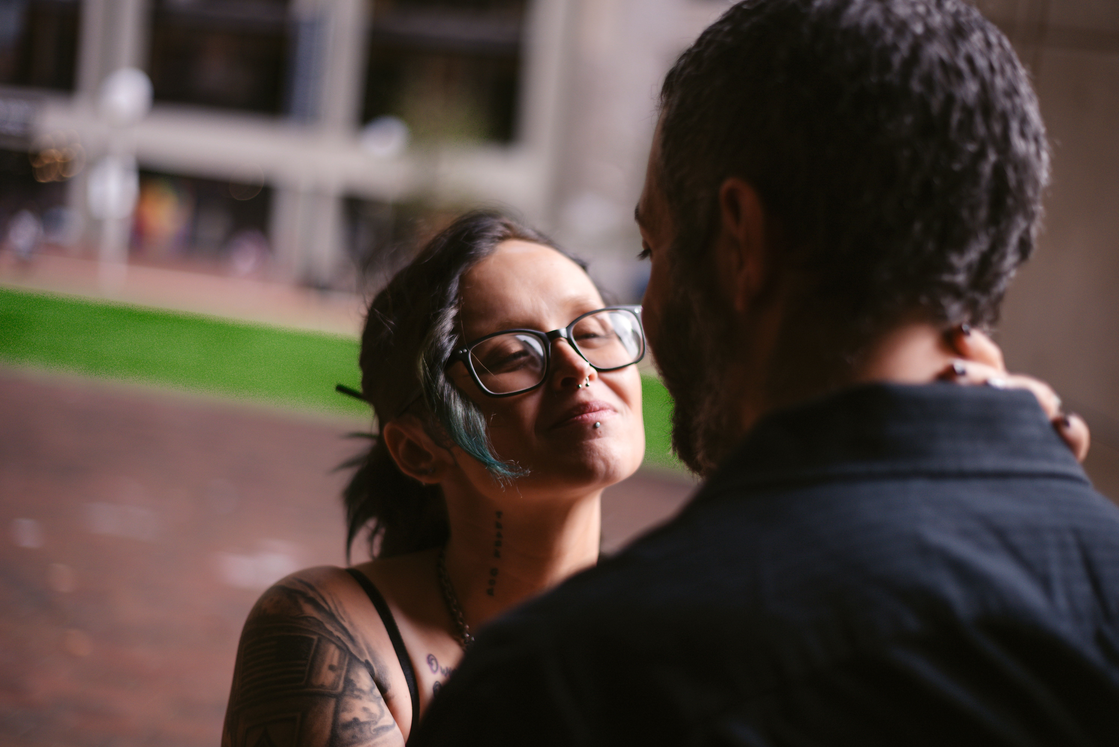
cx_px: 564
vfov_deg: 26.5
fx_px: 1586
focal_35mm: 51
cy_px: 380
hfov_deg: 38.9
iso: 125
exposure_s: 1/2500
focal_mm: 50
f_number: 1.8
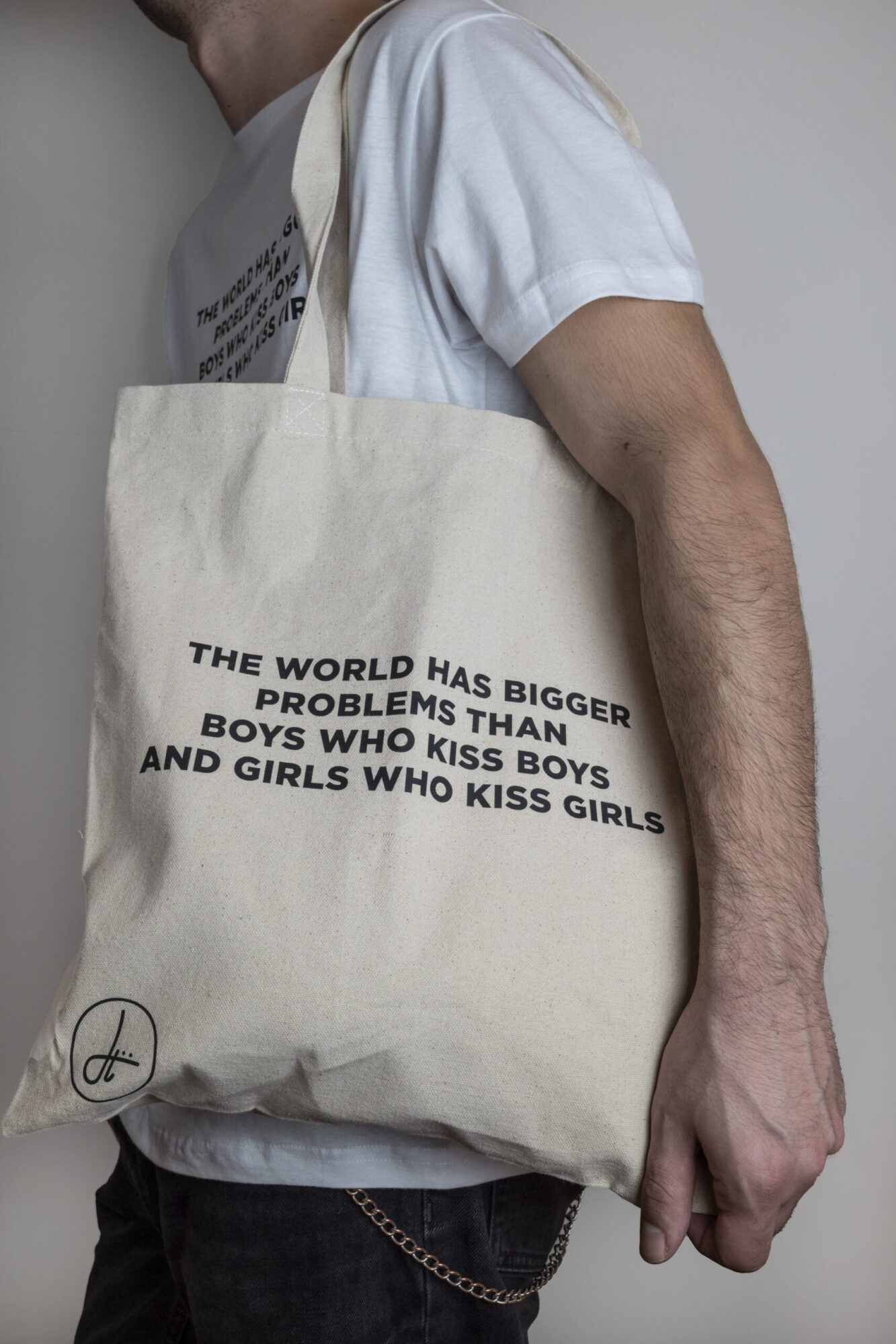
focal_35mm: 40
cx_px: 448
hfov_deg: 33.4
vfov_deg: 48.5
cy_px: 672
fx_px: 1493
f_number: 9
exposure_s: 1/40
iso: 500
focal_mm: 40
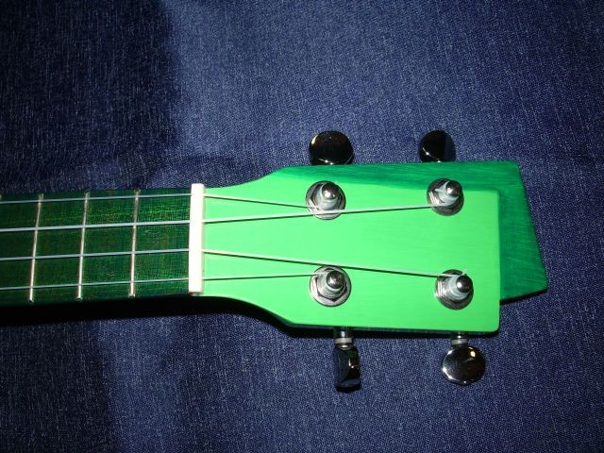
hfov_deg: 52.6
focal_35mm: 35
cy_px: 226
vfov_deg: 40.7
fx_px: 611
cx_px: 302
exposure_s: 1/40
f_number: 4.3
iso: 80
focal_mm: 5.8
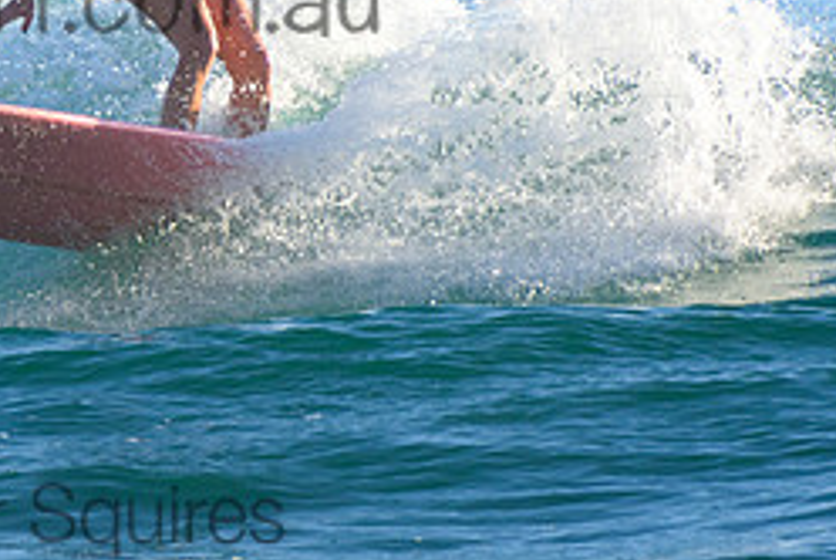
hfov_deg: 1.5
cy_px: -46
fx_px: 32572
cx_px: 24
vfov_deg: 1.0
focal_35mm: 1401
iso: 640
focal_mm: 400
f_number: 5.6
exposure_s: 1/2500
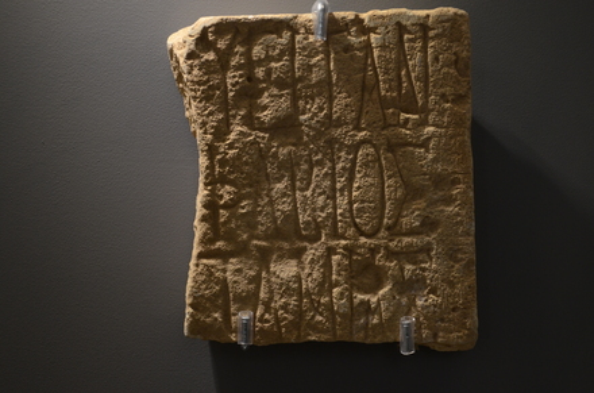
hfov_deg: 26.1
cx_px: 297
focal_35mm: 78
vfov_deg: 17.4
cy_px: 196
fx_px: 1284
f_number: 5
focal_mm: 52
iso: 1000
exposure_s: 1/125
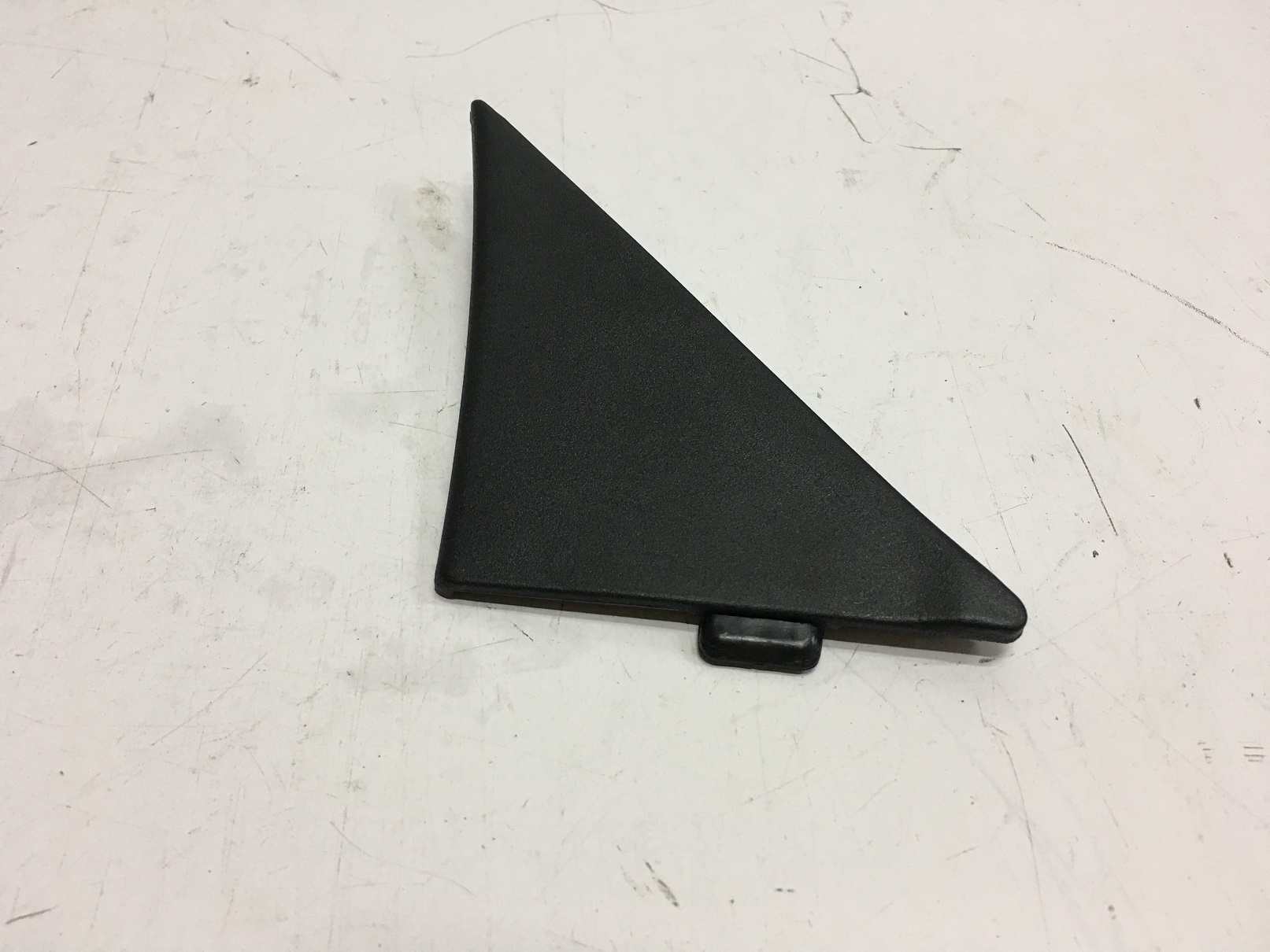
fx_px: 1064
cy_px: 476
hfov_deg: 61.7
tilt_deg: -50.3
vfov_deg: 48.2
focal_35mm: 29
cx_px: 635
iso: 100
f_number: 2.2
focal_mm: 4.15
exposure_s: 1/33
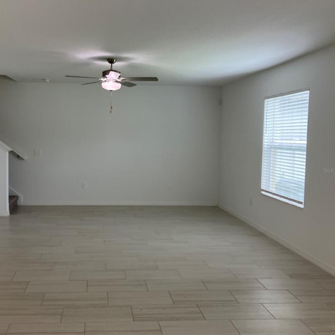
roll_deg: -2.0
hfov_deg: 47.9
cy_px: 170
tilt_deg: -3.7
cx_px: 120
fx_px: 372
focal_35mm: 34
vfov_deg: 48.4
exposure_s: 1/120
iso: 80
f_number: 1.8
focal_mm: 3.99
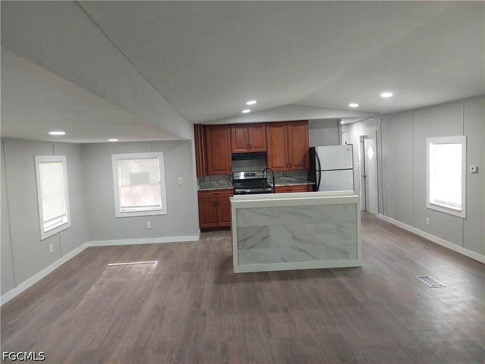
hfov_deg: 71.6
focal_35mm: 24
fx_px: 336
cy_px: 182
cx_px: 242
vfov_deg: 56.8
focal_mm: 5.23
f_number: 1.8
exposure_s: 1/120
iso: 320
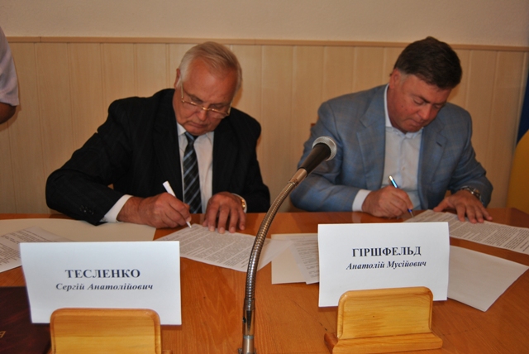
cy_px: 177
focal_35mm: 34
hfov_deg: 55.1
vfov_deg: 38.4
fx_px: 507
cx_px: 264
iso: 200
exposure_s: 1/60
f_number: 3.8
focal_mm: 23
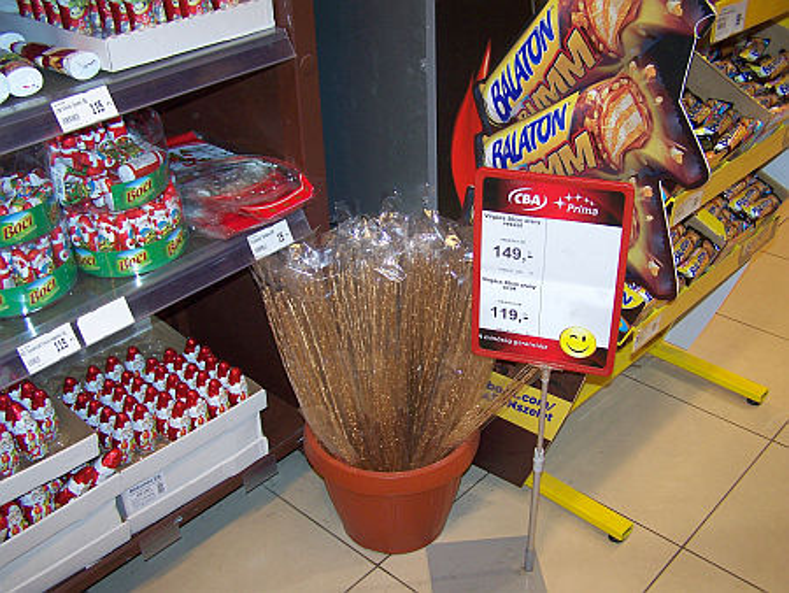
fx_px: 867
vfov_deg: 37.8
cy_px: 296
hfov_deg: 49.0
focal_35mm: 38
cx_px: 394
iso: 80
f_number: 2.8
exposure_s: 1/60
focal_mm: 6.3
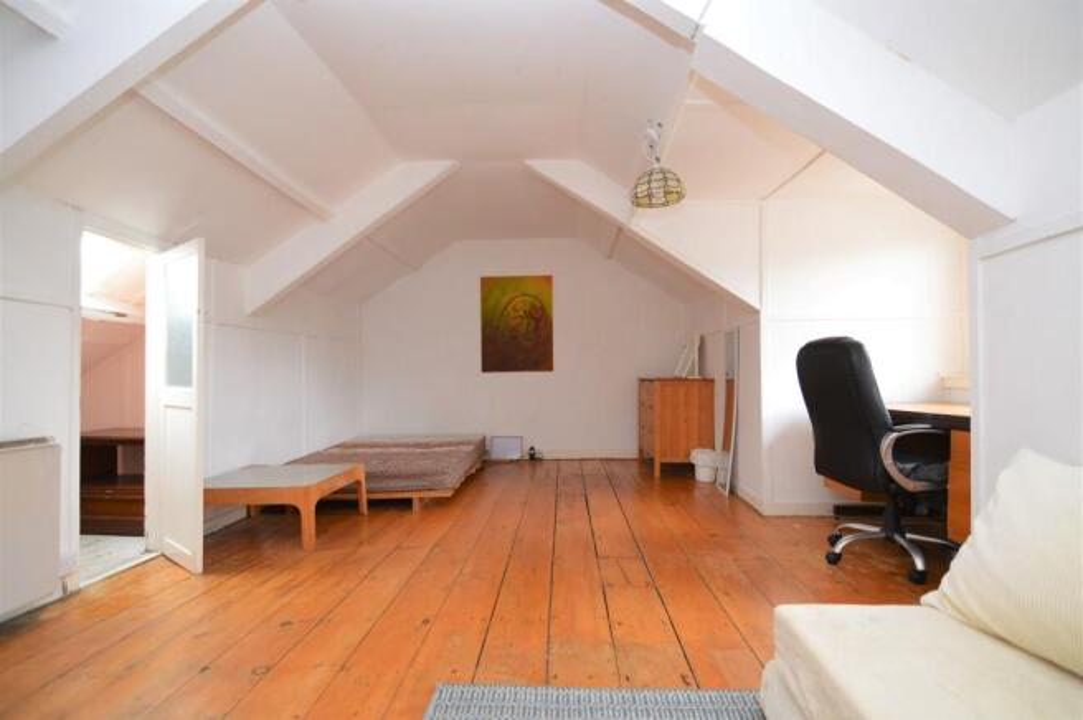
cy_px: 360
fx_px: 496
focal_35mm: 16
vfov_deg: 71.9
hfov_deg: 95.0
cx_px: 542
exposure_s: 1/60
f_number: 3.2
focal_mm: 11
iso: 400
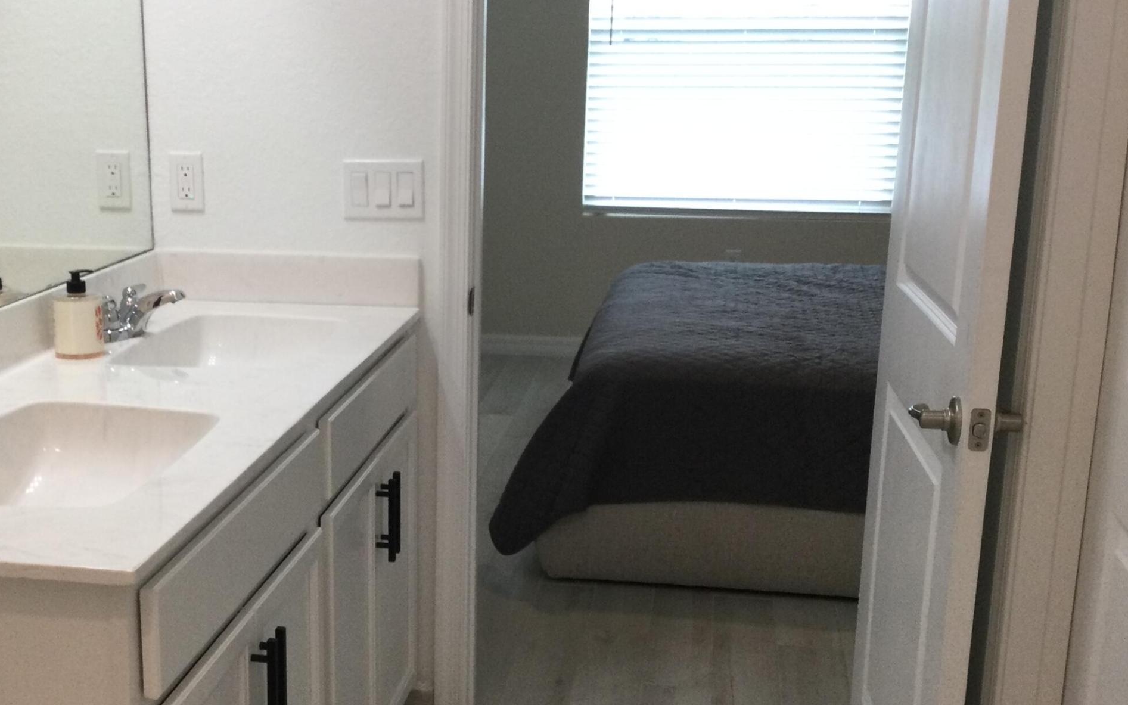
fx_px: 1537
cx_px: 388
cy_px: 443
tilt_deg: -15.2
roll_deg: -1.3
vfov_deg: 25.7
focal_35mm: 50
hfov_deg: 39.9
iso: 32
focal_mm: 3.3
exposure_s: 1/30
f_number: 2.4
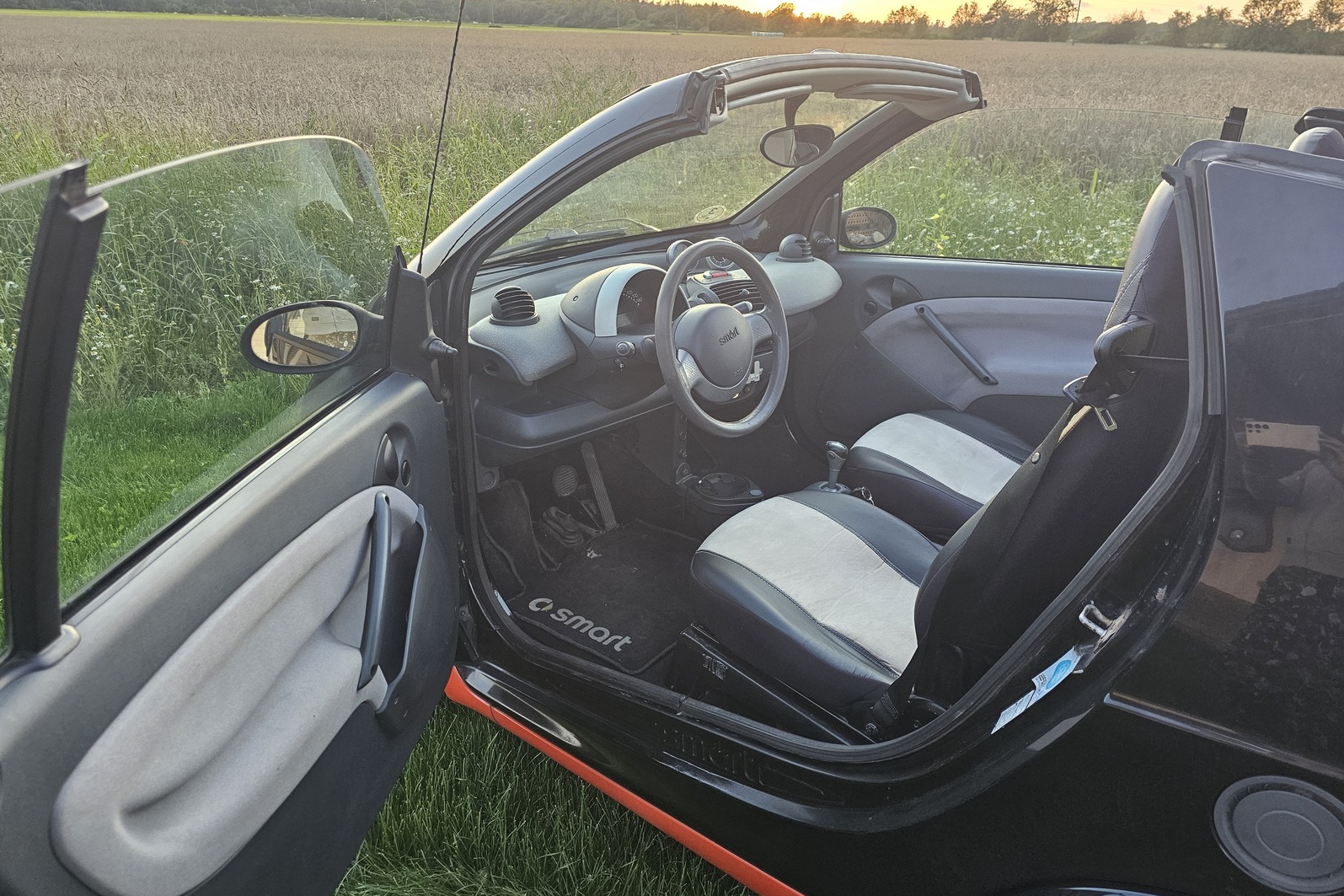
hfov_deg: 73.7
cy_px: 428
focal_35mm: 24
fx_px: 896
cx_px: 671
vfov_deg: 53.1
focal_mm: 6.3
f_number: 1.7
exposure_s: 1/100
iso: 200
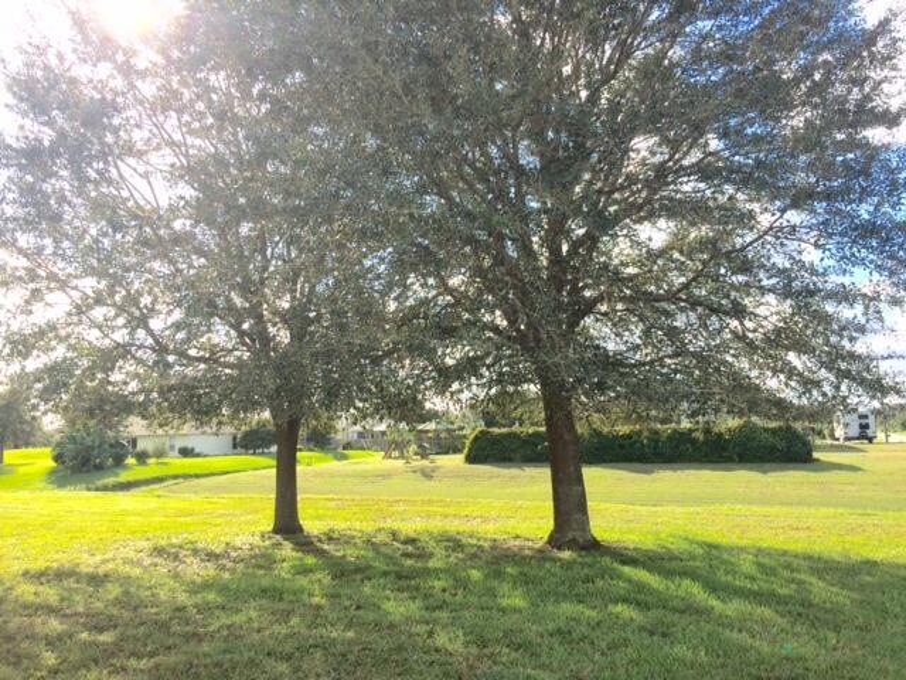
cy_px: 340
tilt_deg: +5.0
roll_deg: +1.6
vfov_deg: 48.2
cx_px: 453
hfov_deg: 61.7
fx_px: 759
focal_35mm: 29
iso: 32
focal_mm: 4.15
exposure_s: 1/1325
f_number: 2.2
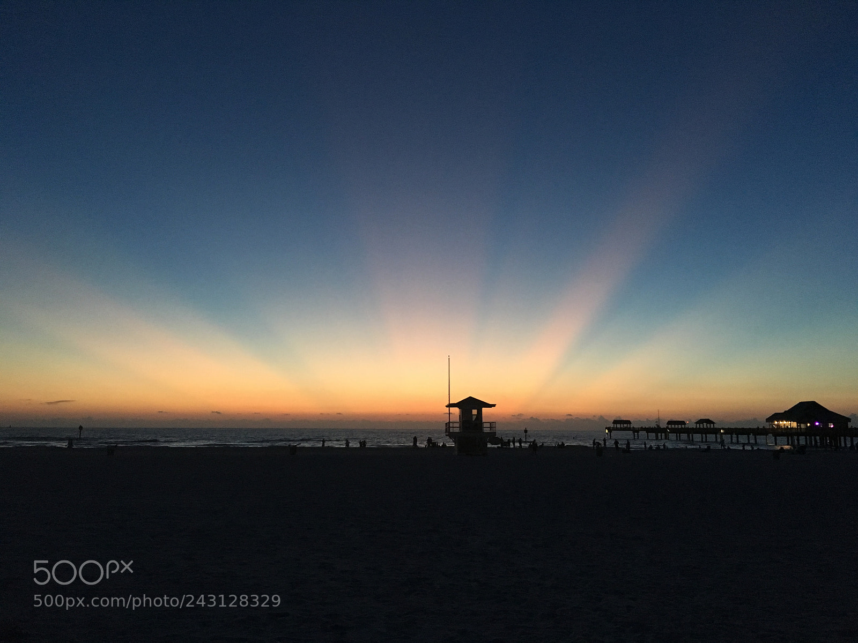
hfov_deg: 61.7
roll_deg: -0.7
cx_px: 429
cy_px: 322
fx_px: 719
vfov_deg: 48.2
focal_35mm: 29
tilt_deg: +8.8
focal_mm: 4.15
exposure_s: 1/30
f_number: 2.2
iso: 200
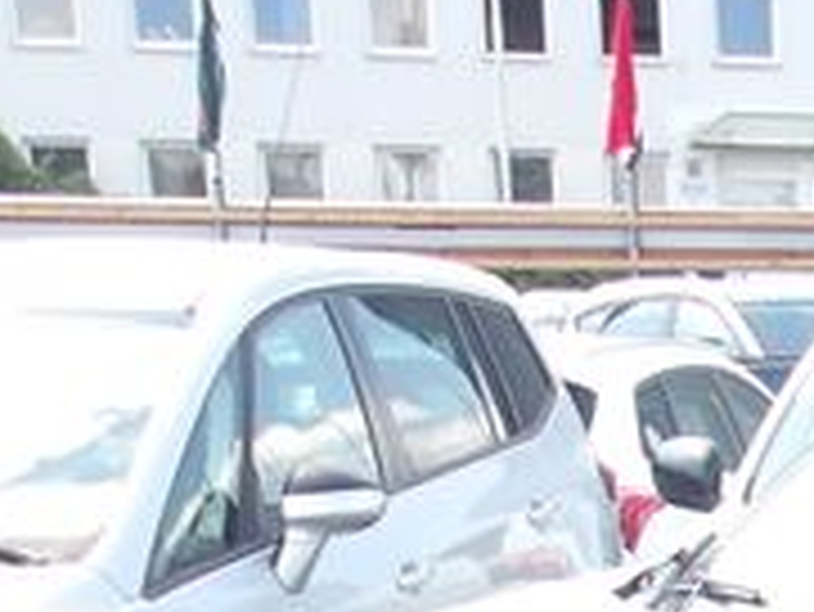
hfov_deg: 12.0
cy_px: 1593
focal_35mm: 153
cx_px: 1430
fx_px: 3600
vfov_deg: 8.6
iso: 100
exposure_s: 1/261
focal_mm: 4.9
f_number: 3
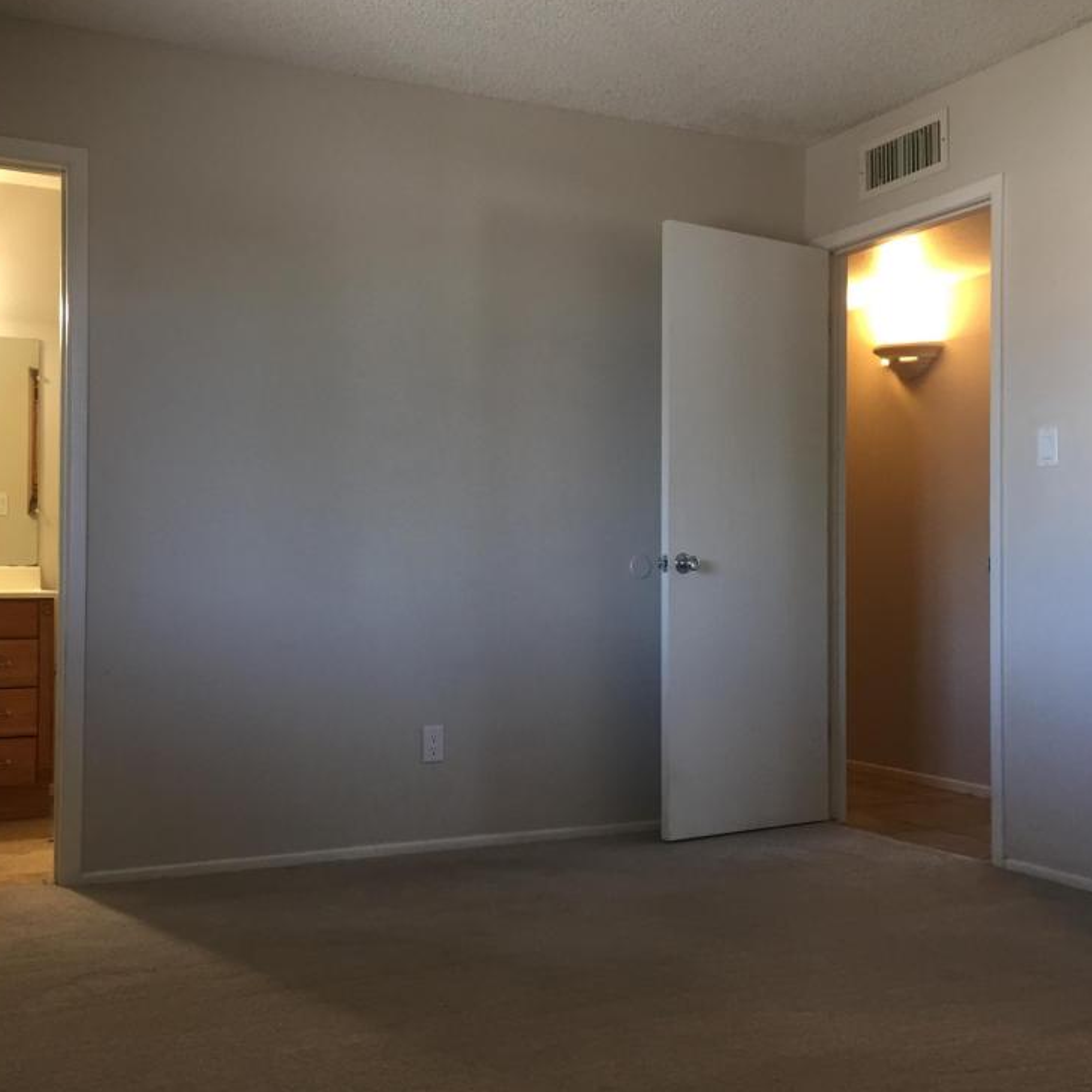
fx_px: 1285
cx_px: 437
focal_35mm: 36
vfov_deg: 46.0
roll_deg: +0.6
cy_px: 556
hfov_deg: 45.8
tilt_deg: -0.4
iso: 125
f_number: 2.2
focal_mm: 4.15
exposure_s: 1/30
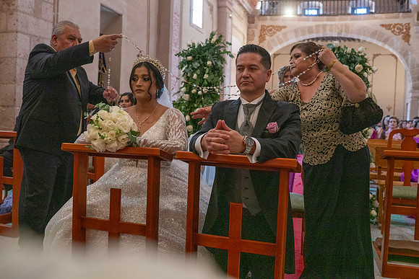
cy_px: 140
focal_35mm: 35
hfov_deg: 54.4
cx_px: 210
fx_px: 407
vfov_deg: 37.9
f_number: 5
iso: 2500
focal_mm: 35
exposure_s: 1/100
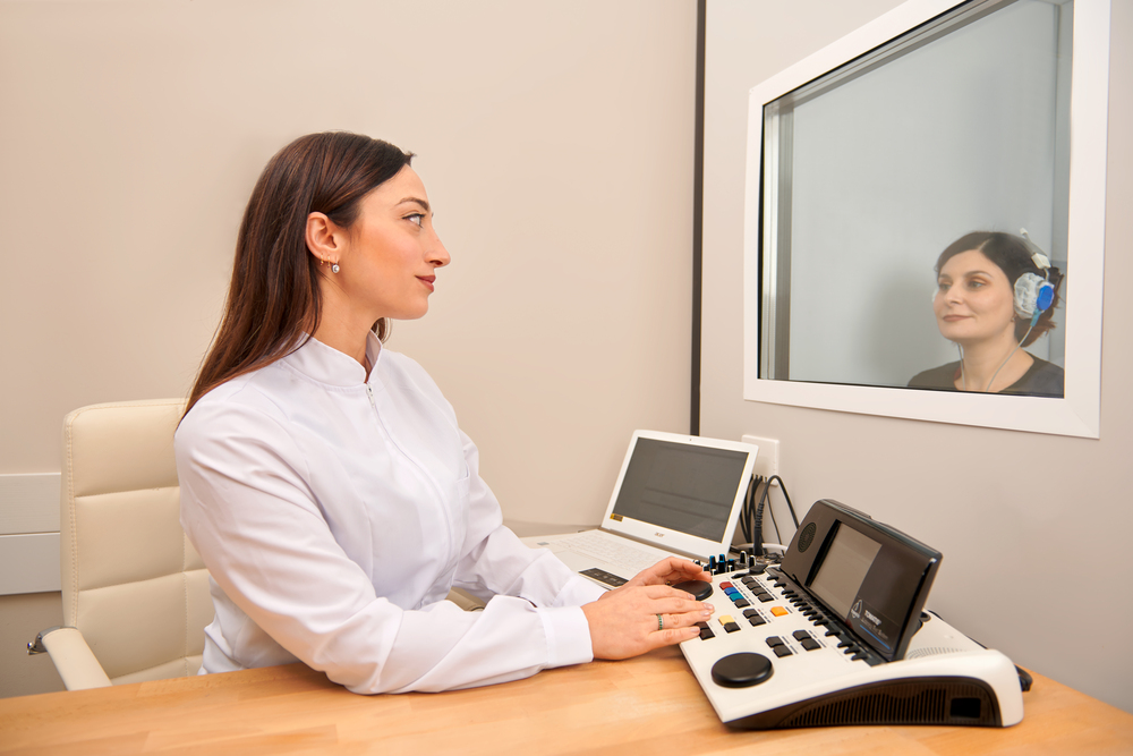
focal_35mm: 24
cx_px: 566
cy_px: 378
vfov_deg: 53.1
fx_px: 755
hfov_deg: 73.7
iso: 80
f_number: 3.5
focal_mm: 24
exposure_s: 1/250
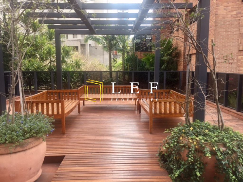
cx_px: 122
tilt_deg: -7.1
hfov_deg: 61.7
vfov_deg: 48.2
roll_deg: -1.4
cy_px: 91
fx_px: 204
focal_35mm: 29
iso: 32
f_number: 2.2
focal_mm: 4.15
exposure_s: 1/265
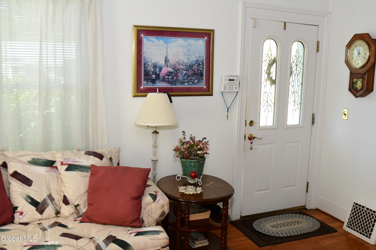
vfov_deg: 36.9
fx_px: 376
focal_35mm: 36
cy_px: 125
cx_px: 188
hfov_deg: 53.1
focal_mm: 18
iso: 2000
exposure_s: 1/640
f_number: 3.5
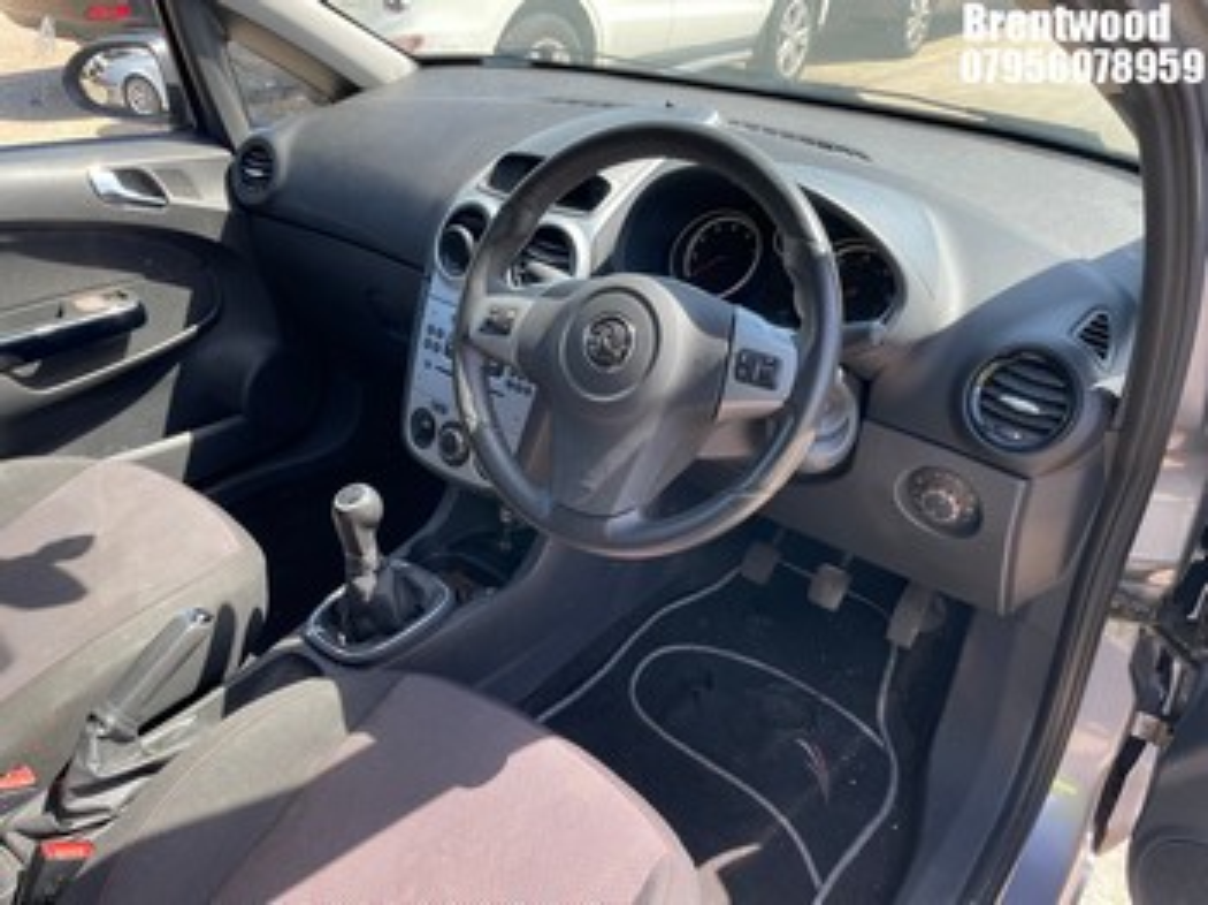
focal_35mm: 26
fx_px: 907
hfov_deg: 67.3
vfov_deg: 53.0
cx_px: 604
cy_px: 452
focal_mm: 4.2
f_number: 1.6
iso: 32
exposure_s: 1/291
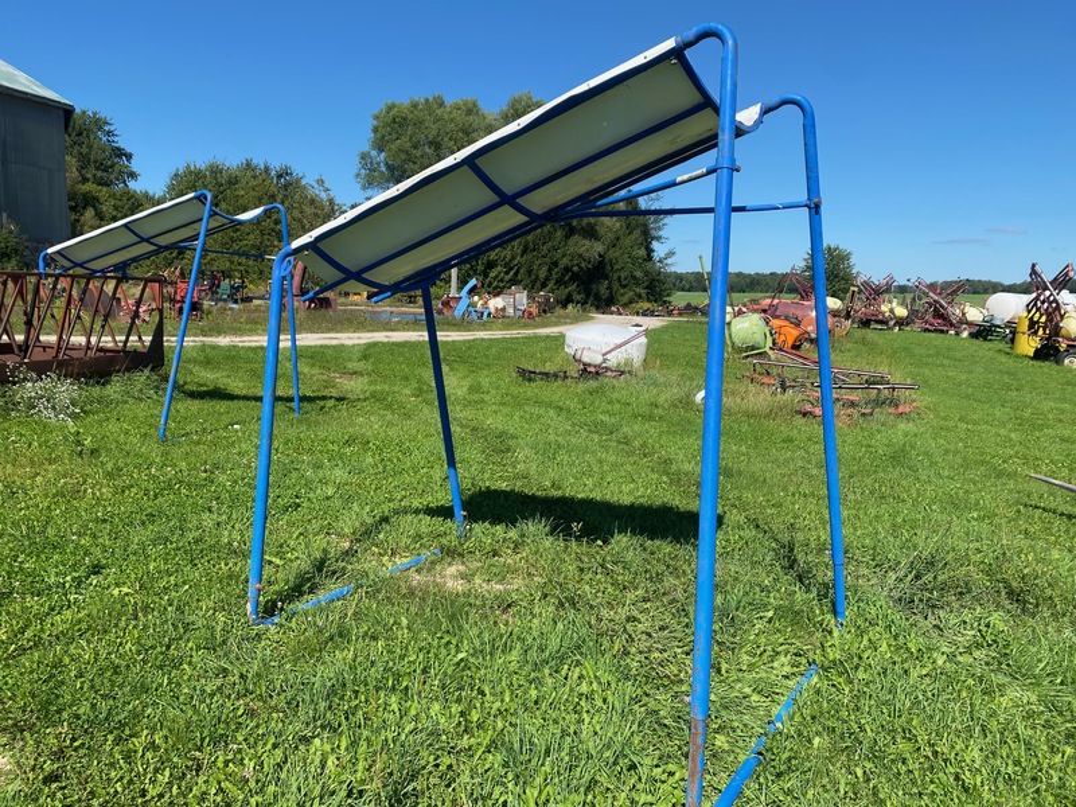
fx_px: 808
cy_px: 404
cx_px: 538
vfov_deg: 53.1
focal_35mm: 26
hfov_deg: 67.3
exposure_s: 1/2513
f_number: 1.8
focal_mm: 4.25
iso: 32
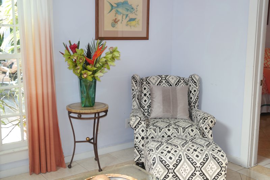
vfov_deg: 29.2
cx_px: 135
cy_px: 90
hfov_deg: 42.8
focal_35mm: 46
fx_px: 345
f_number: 4.5
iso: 200
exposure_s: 1/50
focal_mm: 30
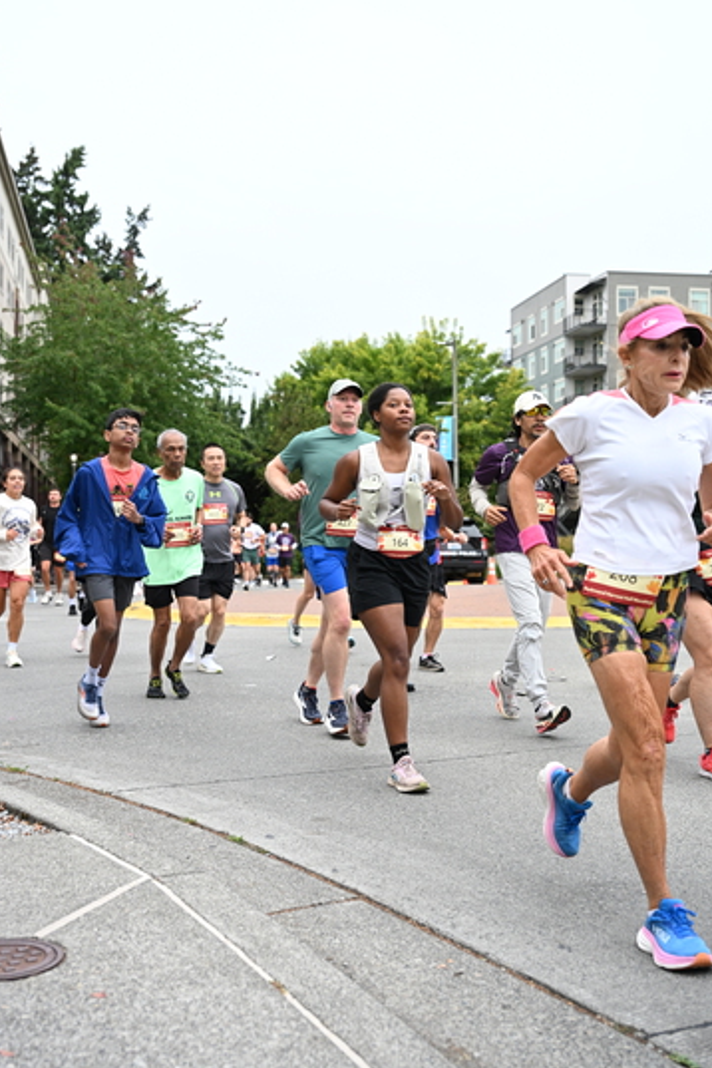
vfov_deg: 45.4
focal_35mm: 43
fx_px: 1276
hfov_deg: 31.2
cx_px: 355
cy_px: 525
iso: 1600
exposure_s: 1/800
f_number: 4
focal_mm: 42
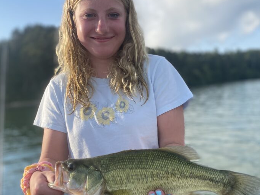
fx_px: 293
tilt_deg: -4.7
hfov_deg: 47.8
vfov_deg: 36.7
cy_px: 117
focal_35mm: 39
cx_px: 143
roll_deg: +0.2
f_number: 1.8
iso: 32
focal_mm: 4.25
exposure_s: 1/1754
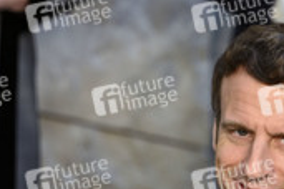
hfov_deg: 3.9
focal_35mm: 528
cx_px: 91
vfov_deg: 2.6
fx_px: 4165
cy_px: 220
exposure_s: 1/400
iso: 400
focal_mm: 200
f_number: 2.8
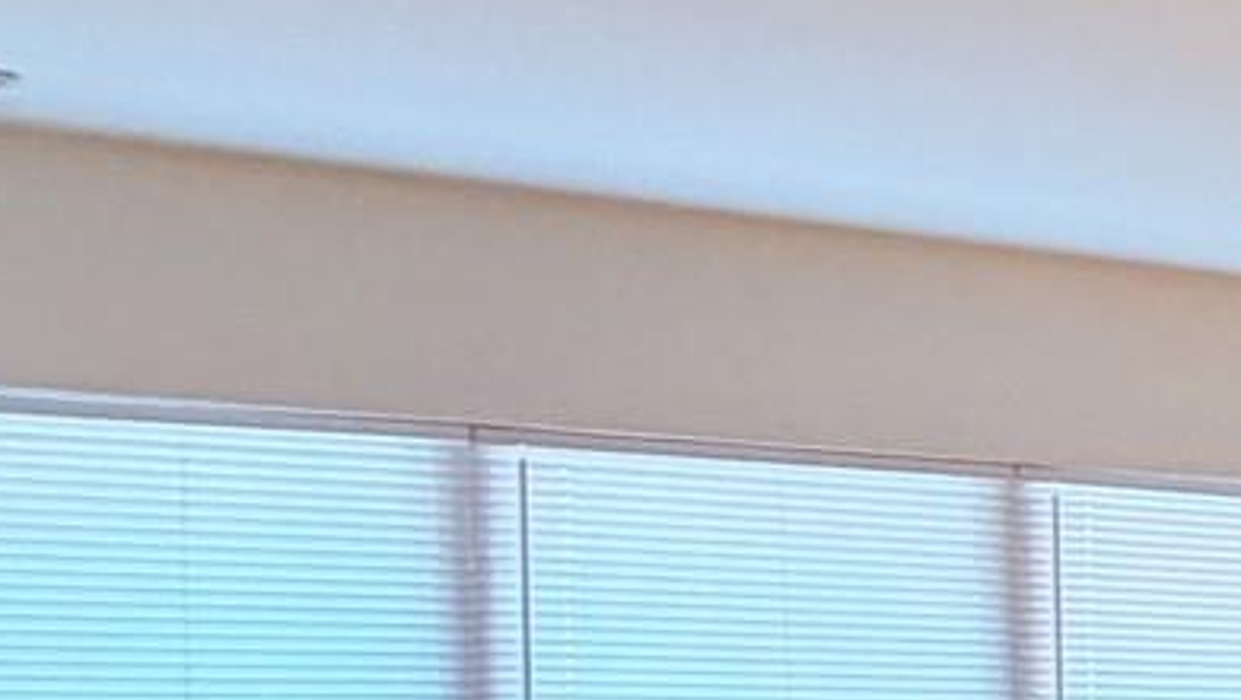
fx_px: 2634
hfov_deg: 18.9
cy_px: 840
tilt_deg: -1.7
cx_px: 2348
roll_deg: +0.5
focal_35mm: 80
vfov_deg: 14.6
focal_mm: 2.22
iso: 320
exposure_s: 1/60
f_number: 2.2
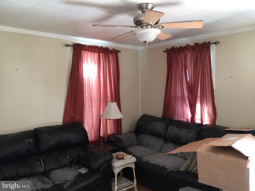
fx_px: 214
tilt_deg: -2.7
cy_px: 96
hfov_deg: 61.7
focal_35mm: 29
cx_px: 128
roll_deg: -0.2
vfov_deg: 48.2
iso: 50
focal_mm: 4.15
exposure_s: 1/15
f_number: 2.2
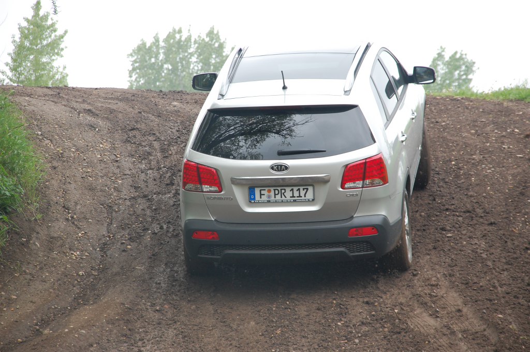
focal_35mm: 188
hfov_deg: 11.0
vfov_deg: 7.3
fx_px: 2758
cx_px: 265
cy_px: 176
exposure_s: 1/250
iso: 400
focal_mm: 125
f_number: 6
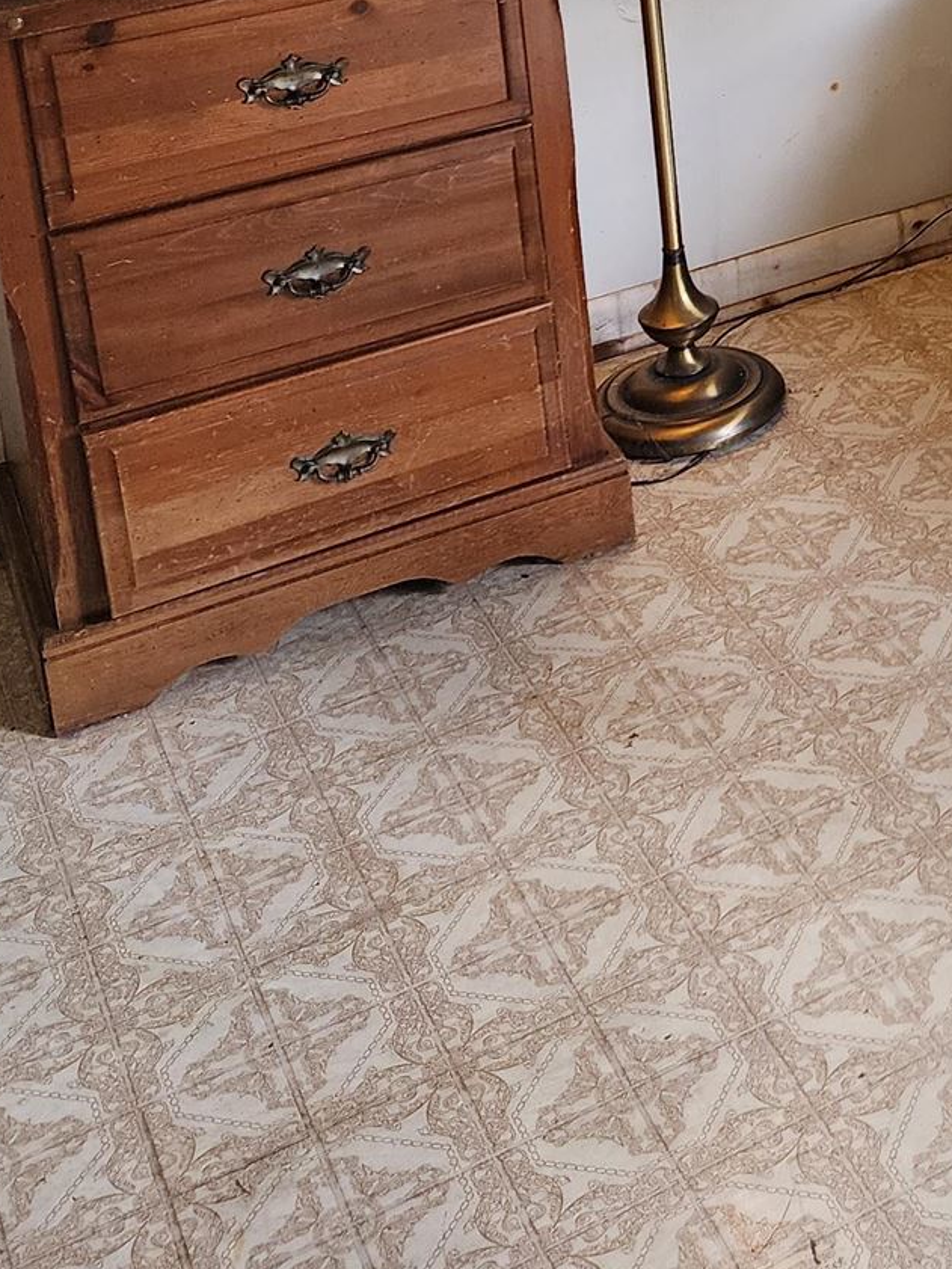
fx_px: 2310
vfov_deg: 27.6
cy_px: -180
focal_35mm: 63
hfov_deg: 21.3
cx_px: 1210
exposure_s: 1/120
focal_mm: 6.4
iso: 250
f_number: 1.8
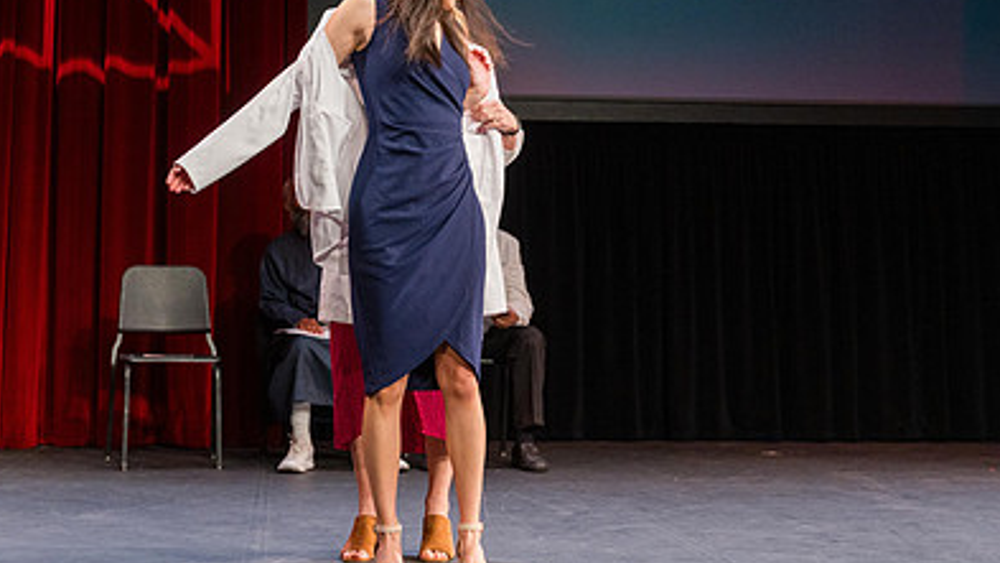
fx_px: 1617
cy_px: 169
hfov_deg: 34.3
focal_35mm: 61
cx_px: 415
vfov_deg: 19.6
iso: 1250
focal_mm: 39.4
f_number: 3.5
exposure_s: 1/320
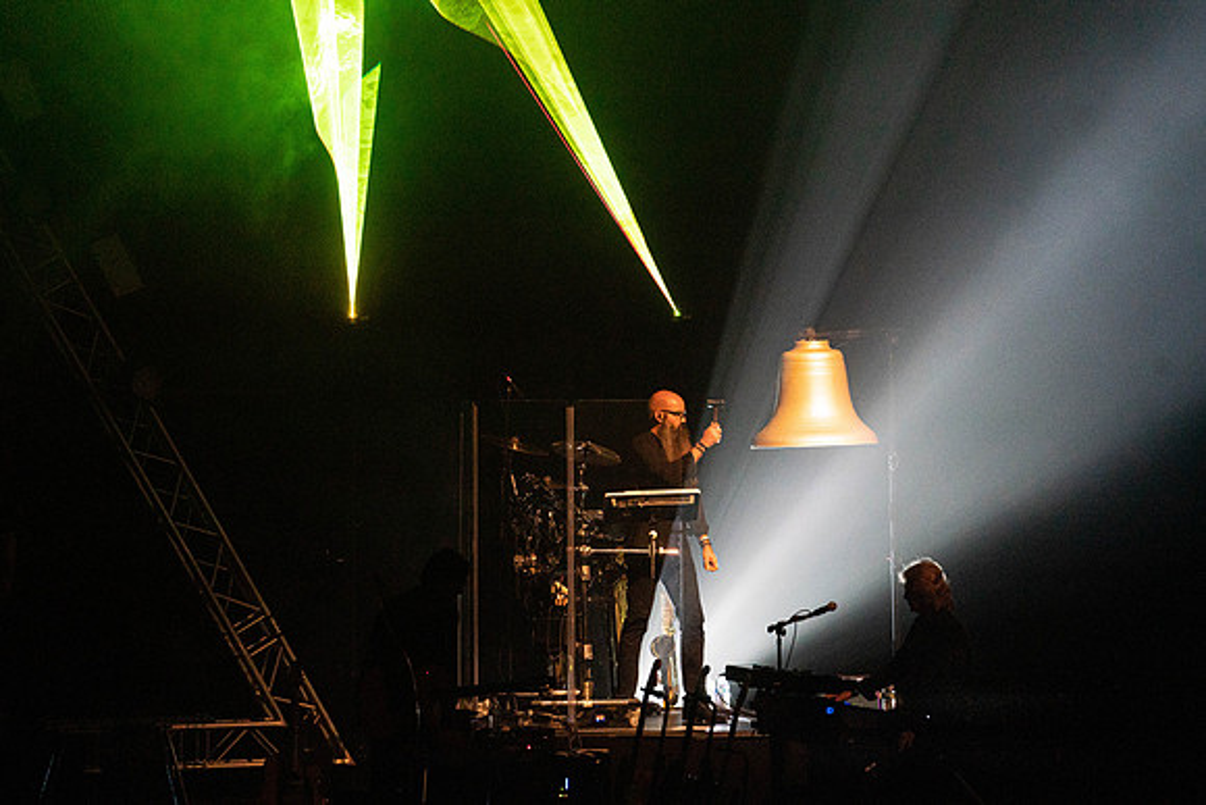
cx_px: 603
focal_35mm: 200
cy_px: 402
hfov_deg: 10.3
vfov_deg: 6.9
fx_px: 6701
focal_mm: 200
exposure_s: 1/250
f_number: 5.6
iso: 6400
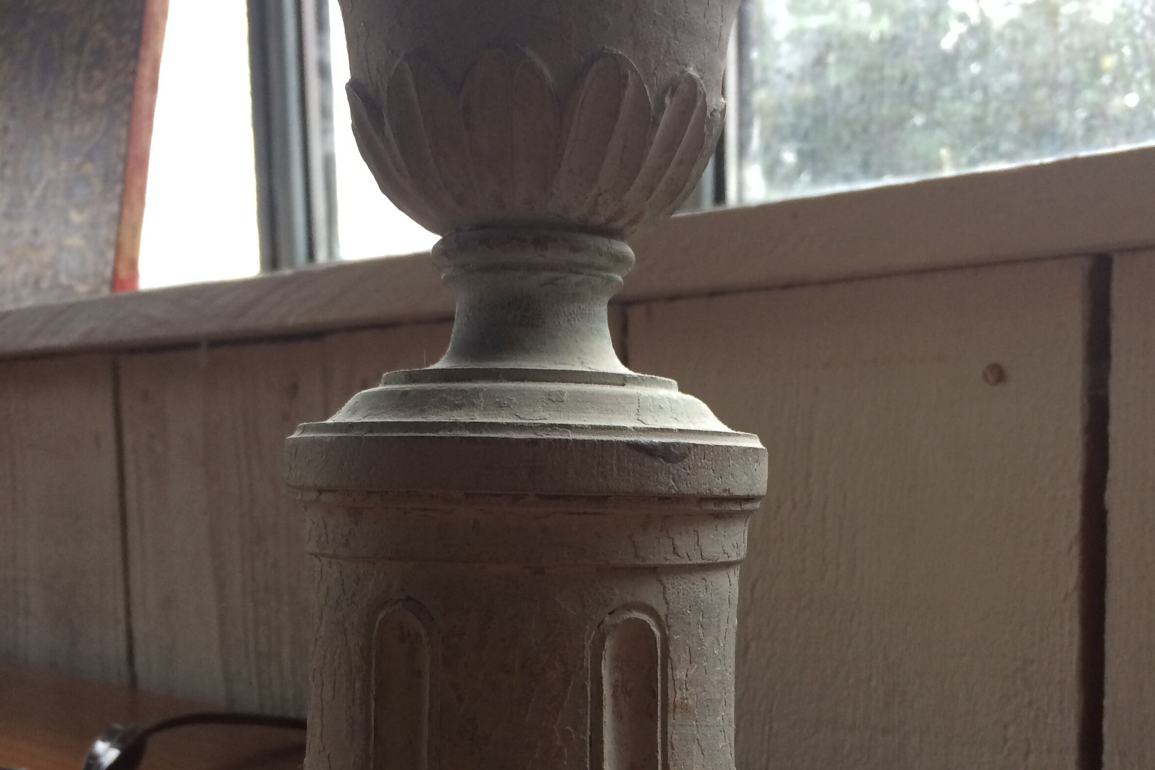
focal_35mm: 42
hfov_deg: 46.4
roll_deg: +0.2
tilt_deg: -7.4
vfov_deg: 31.1
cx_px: 586
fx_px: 1347
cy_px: 609
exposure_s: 1/33
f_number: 2.2
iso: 50
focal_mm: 4.15
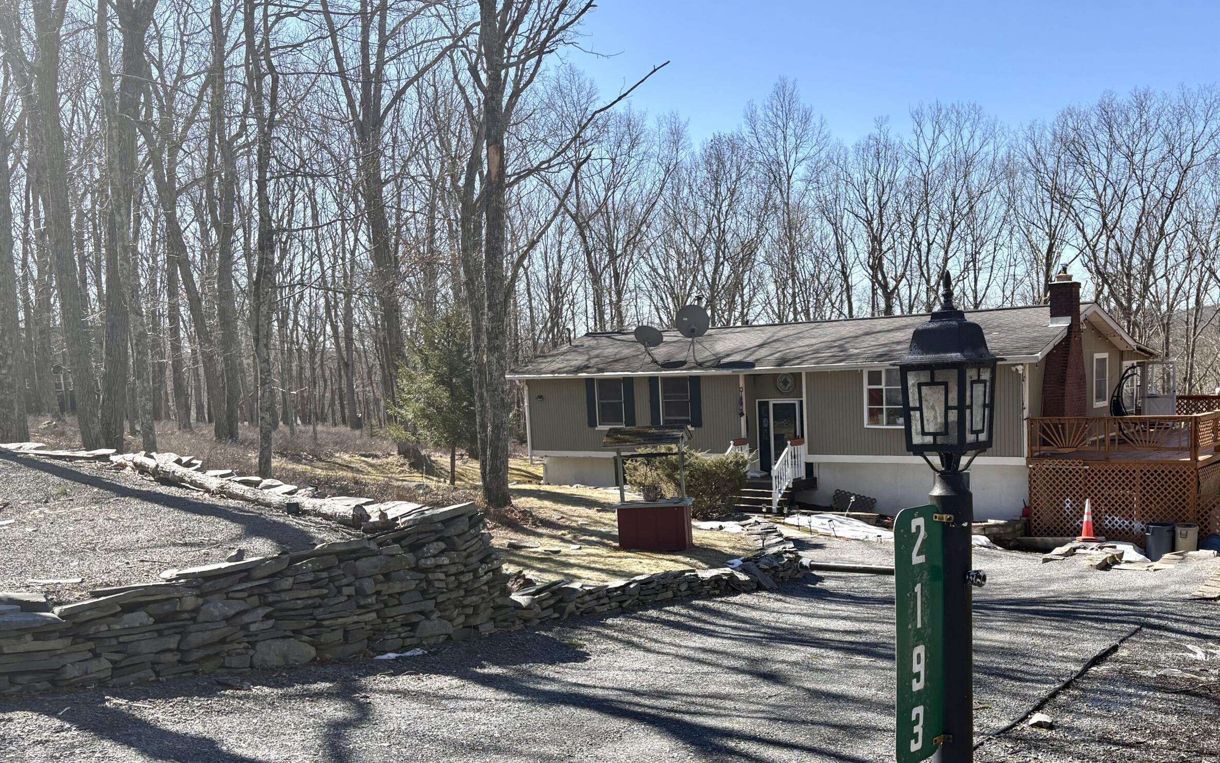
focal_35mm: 35
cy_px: 525
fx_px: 1164
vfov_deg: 35.8
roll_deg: +3.0
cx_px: 737
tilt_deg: -8.0
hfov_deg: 54.9
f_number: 1.6
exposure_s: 1/1393
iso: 50
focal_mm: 5.96
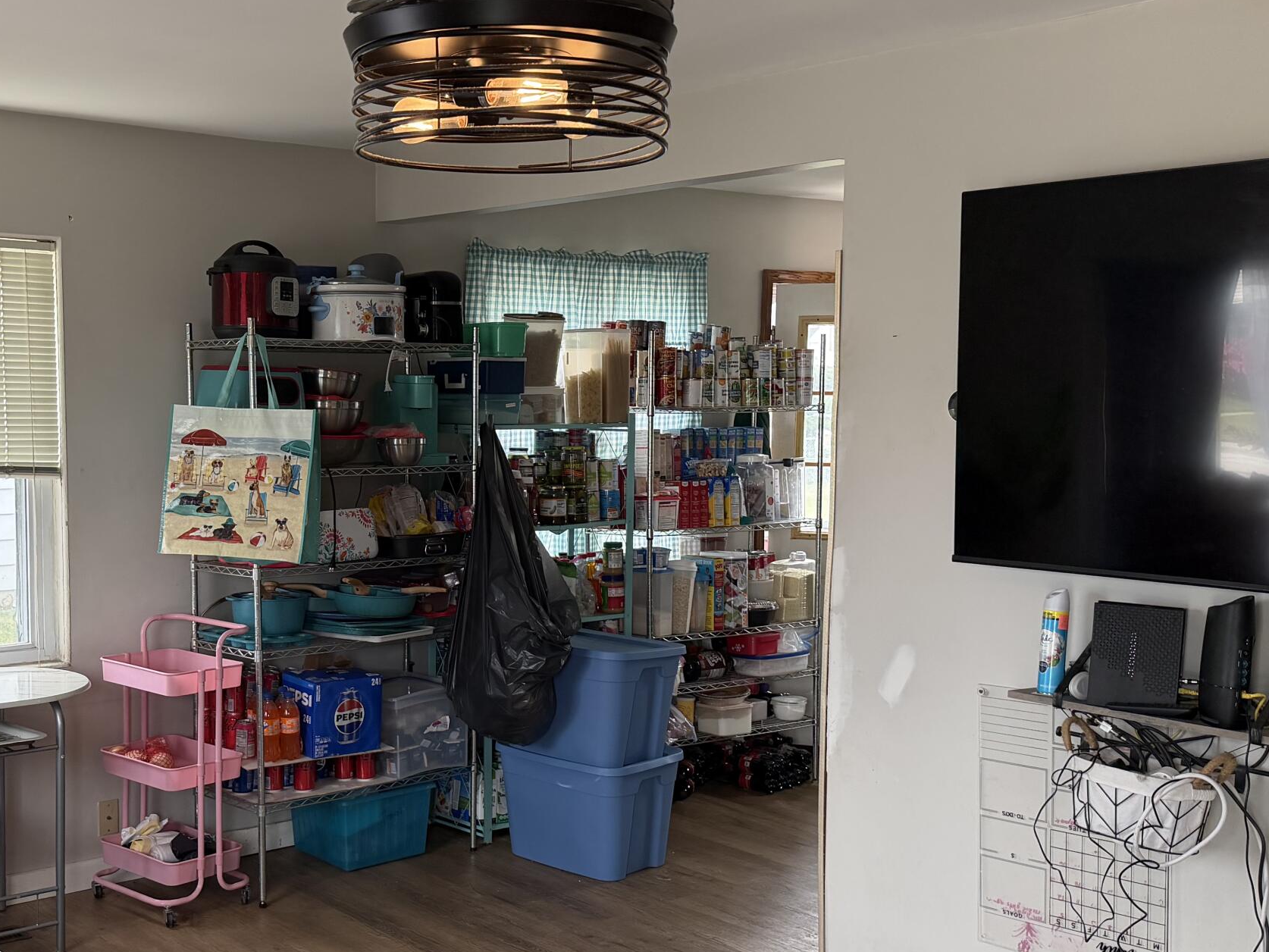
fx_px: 1577
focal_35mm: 43
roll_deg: +0.1
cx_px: 441
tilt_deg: -6.0
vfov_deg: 33.6
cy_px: 529
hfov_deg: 43.3
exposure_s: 1/228
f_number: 1.78
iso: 200
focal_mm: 6.76
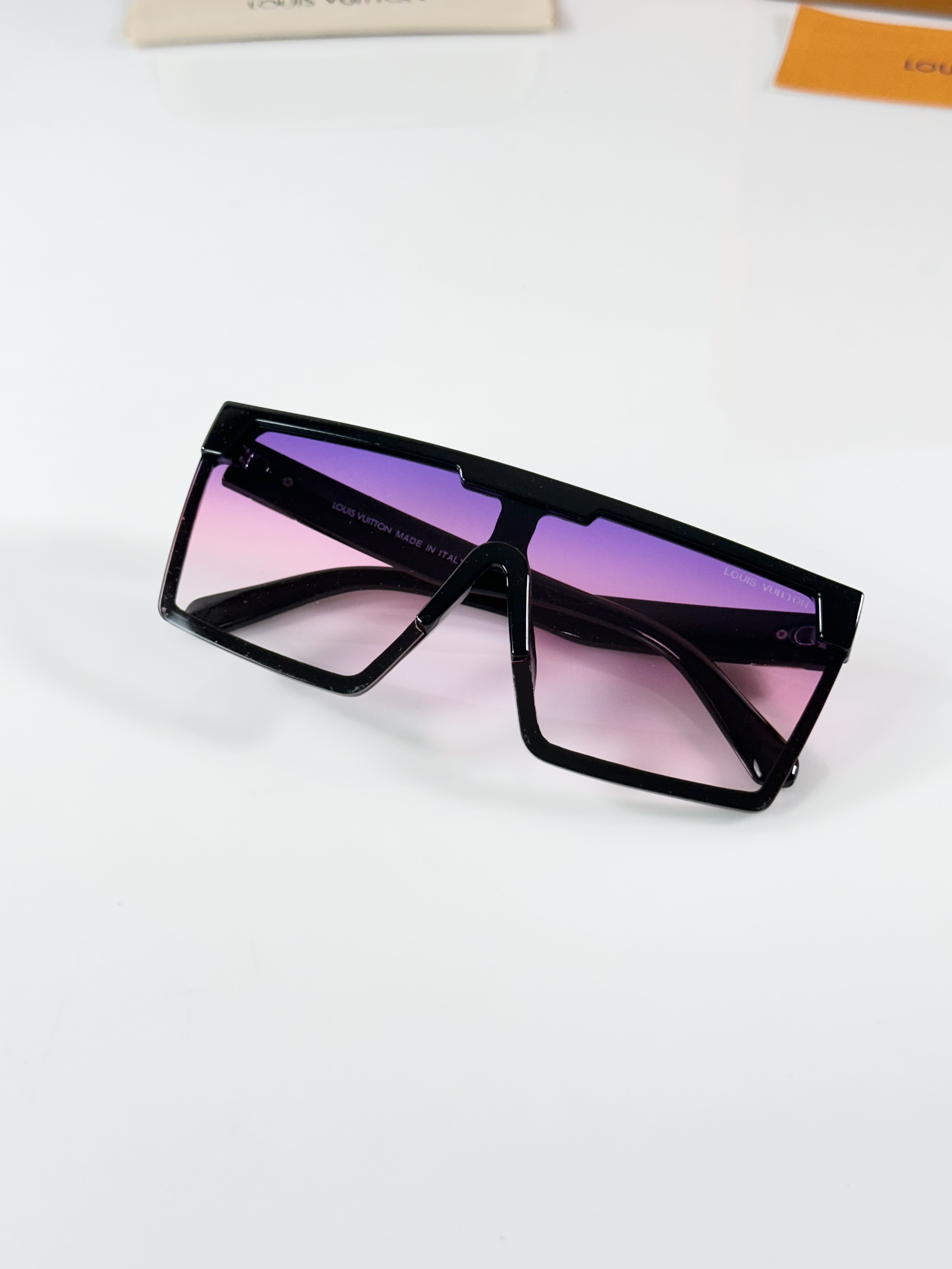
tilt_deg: -44.0
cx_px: 476
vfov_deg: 39.7
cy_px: 634
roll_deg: +1.4
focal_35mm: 48
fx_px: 1760
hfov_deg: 30.3
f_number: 1.78
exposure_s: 1/100
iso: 80
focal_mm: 6.86
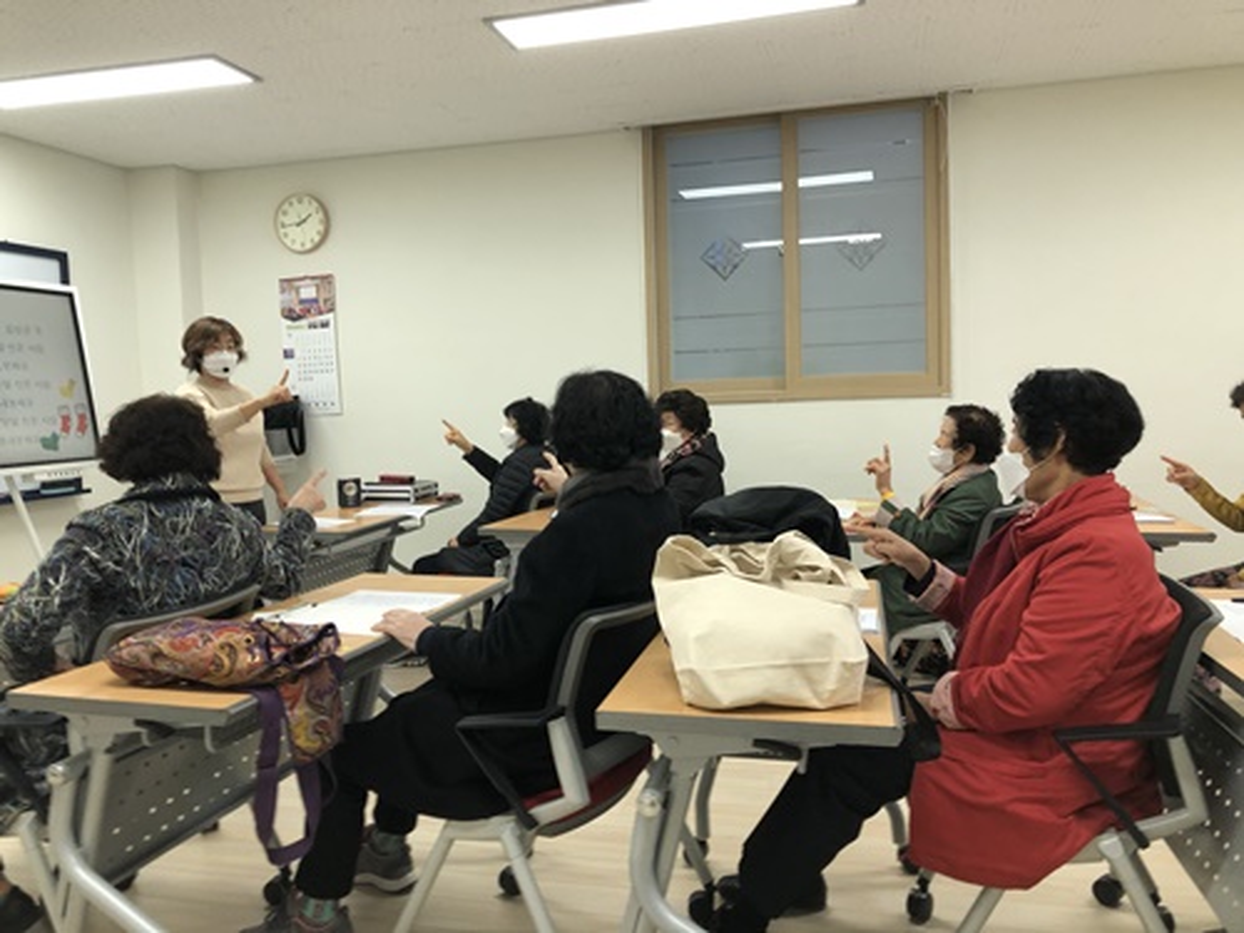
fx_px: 1006
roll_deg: +3.2
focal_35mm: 28
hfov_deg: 63.4
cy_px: 466
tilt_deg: -2.3
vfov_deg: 49.7
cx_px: 622
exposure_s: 1/30
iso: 32
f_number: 1.8
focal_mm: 4
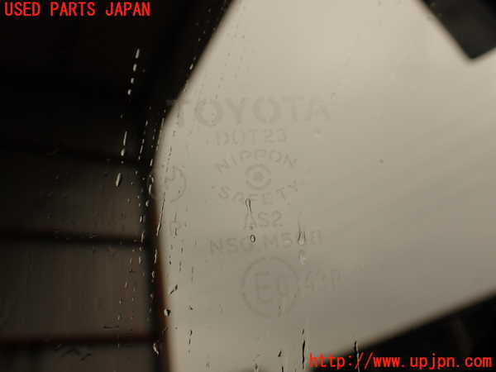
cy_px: 186
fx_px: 430
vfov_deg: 46.8
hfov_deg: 60.0
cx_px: 248
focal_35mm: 30
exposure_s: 1/500
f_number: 3.2
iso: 100
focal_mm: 5.4
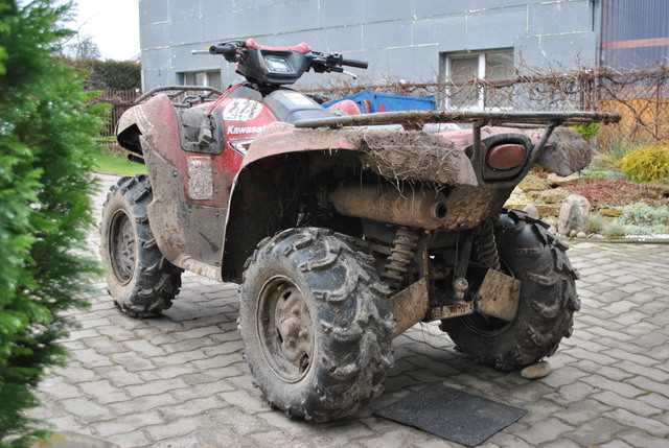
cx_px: 334
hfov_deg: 46.3
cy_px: 224
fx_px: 782
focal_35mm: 42
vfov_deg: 32.0
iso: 200
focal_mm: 28
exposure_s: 1/60
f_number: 4.5
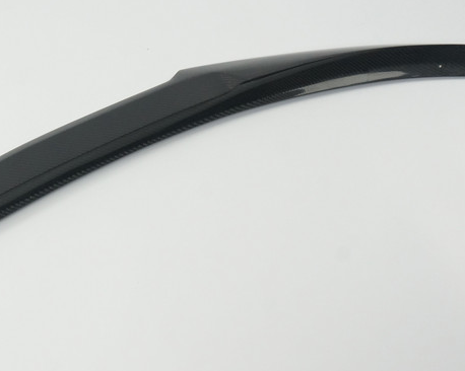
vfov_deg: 20.9
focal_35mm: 73
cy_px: 244
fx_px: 1004
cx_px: 45
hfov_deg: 25.3
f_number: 10
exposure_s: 1/15
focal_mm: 25
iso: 800
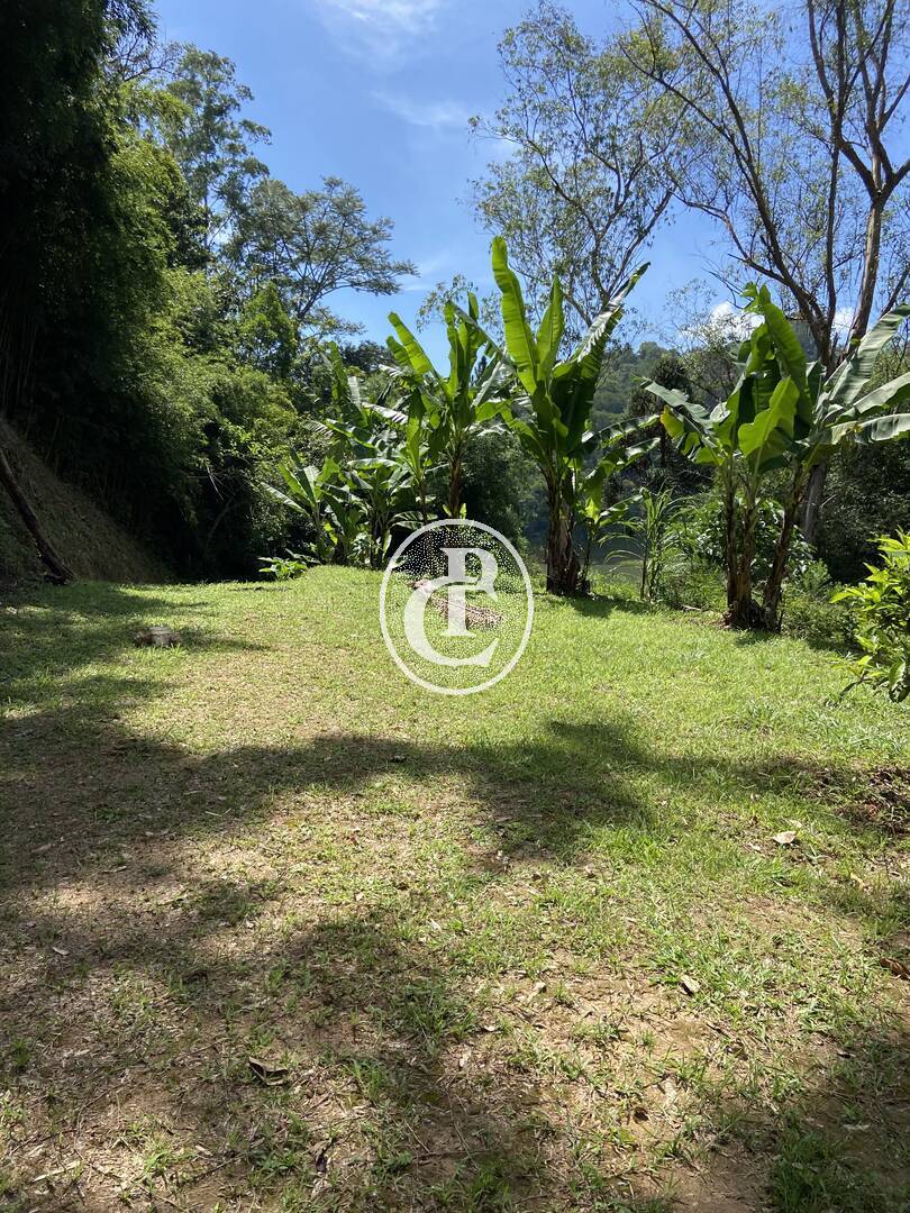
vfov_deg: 67.3
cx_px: 455
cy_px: 606
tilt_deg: -3.5
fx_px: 911
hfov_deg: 53.1
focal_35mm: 26
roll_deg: +2.0
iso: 32
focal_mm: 4.25
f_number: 1.8
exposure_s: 1/1653
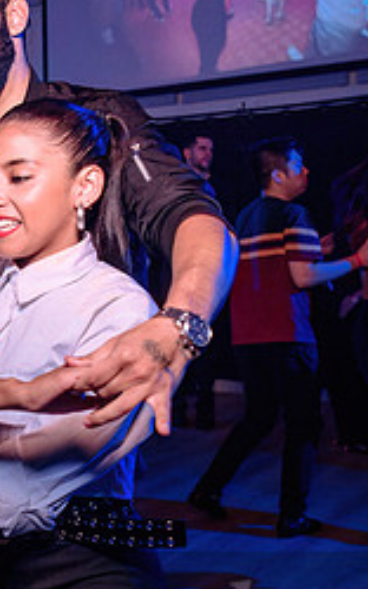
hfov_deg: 19.9
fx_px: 980
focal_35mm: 61
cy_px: 309
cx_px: -85
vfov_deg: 33.5
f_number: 3.2
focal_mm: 24
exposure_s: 1/60
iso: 800
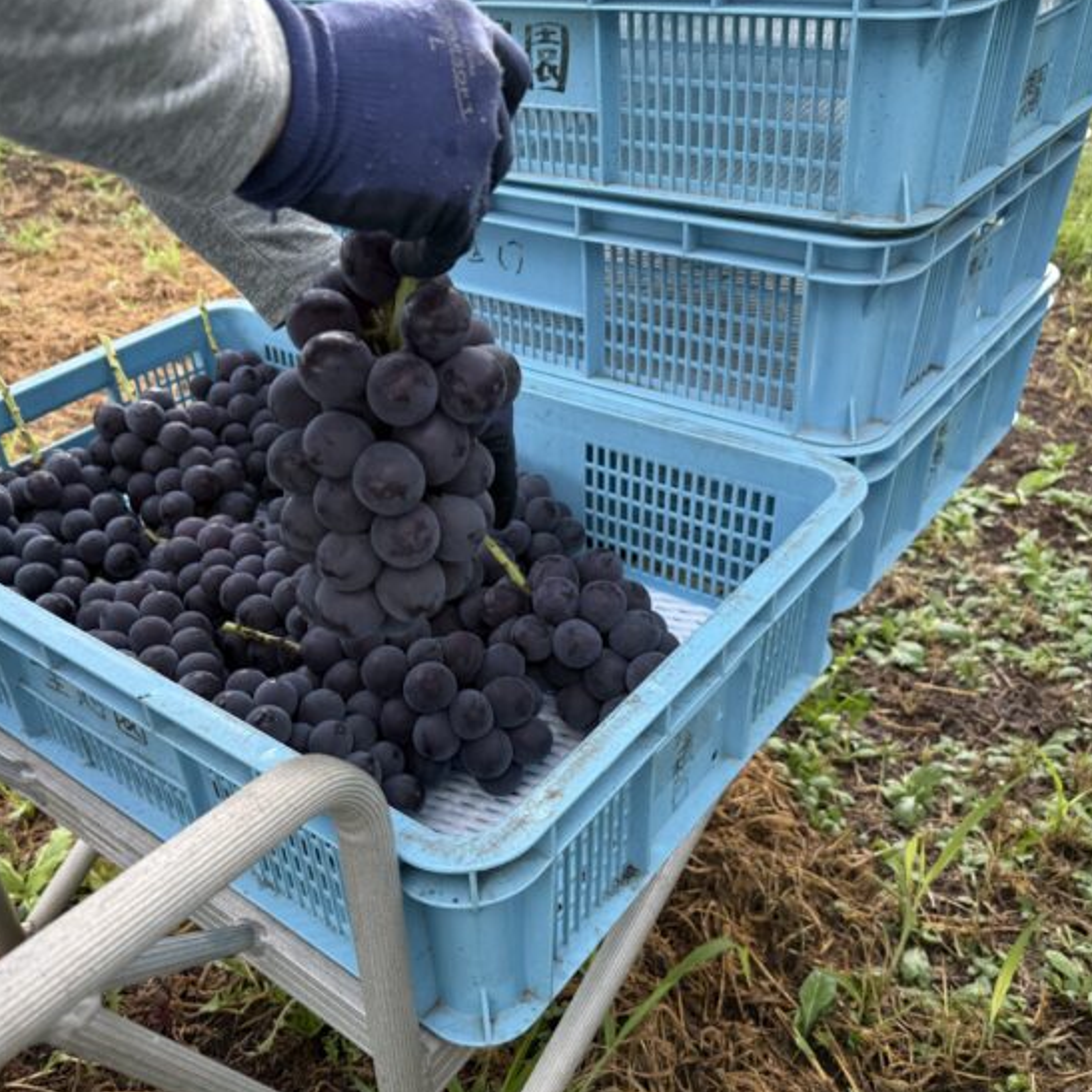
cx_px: 467
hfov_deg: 52.3
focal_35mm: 31
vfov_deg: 52.5
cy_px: 585
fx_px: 1106
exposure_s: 1/185
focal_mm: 6.76
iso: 64
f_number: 1.78
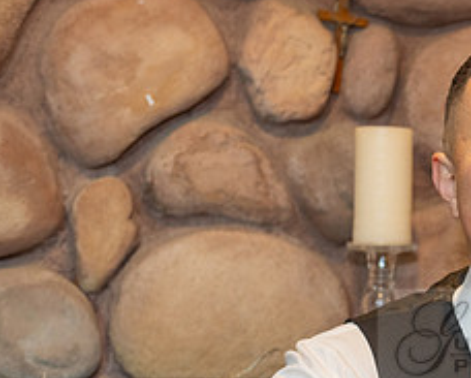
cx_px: 607
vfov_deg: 12.4
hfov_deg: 14.8
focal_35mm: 124
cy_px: 337
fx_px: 1731
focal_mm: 48
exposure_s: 1/160
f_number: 4
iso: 640
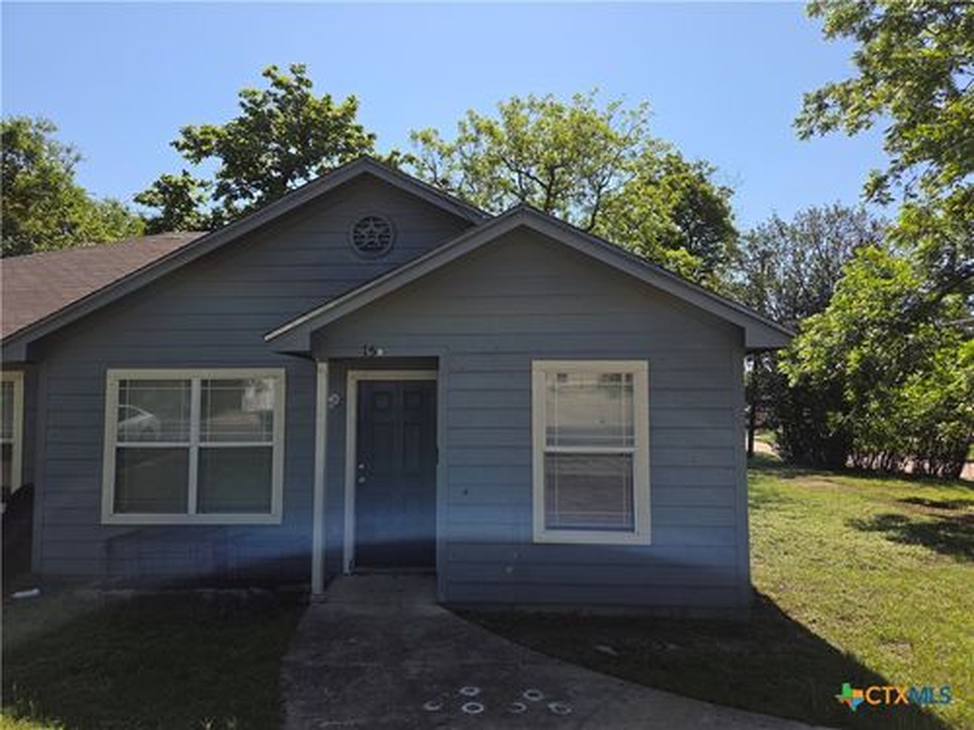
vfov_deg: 58.9
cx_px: 487
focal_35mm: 23
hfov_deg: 73.9
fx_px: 647
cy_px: 365
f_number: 1.8
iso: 25
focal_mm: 5.4
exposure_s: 1/1245
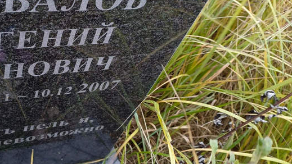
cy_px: 57
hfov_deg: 46.5
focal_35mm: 42
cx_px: 70
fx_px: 325
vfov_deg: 28.2
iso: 1440
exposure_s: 1/33.3
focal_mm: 4.76
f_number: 1.69
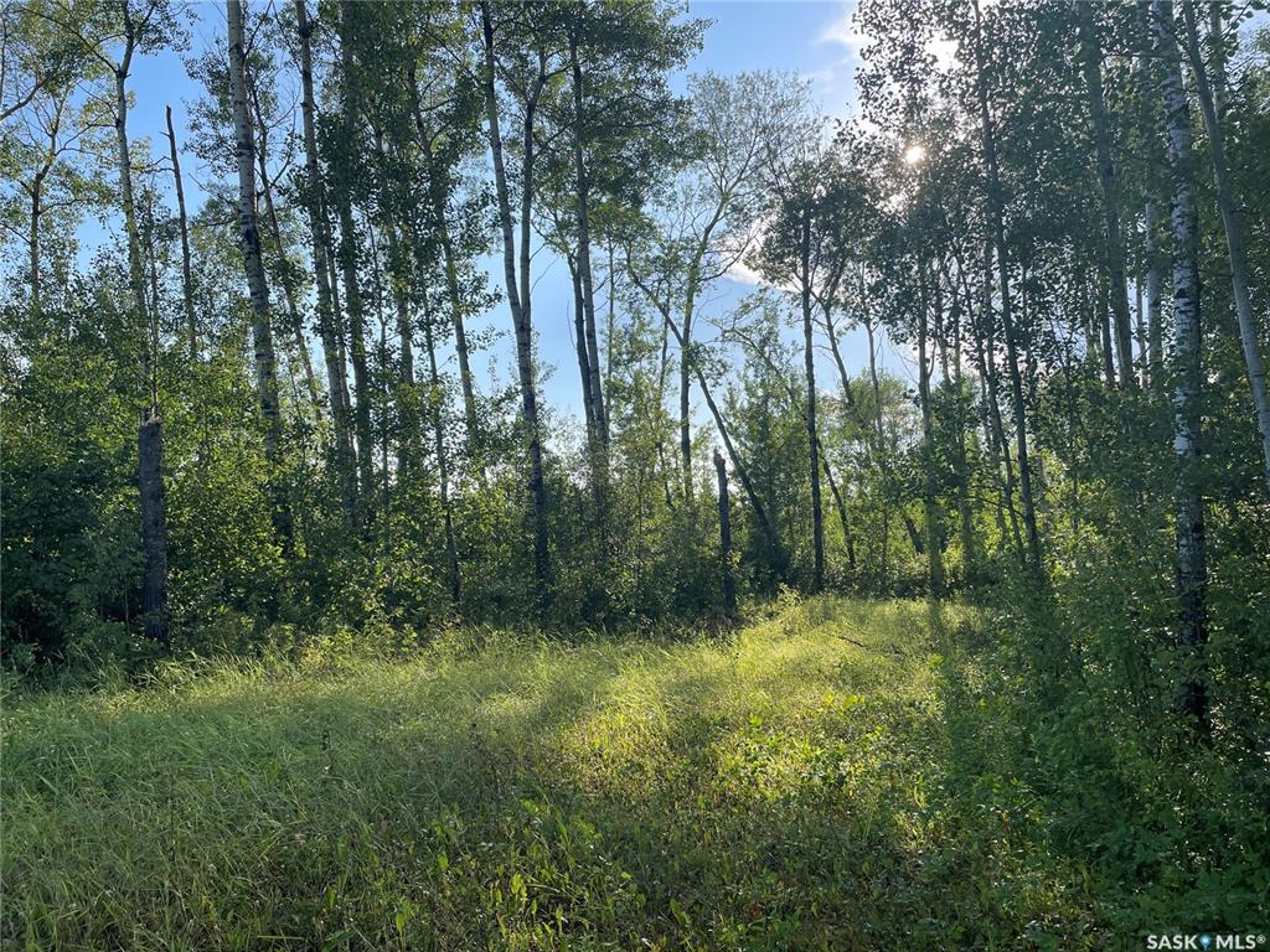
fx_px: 954
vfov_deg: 53.1
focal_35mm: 26
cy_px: 476
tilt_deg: +6.3
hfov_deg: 67.3
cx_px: 635
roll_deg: -0.6
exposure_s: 1/1795
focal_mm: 4.2
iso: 32
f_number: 1.6
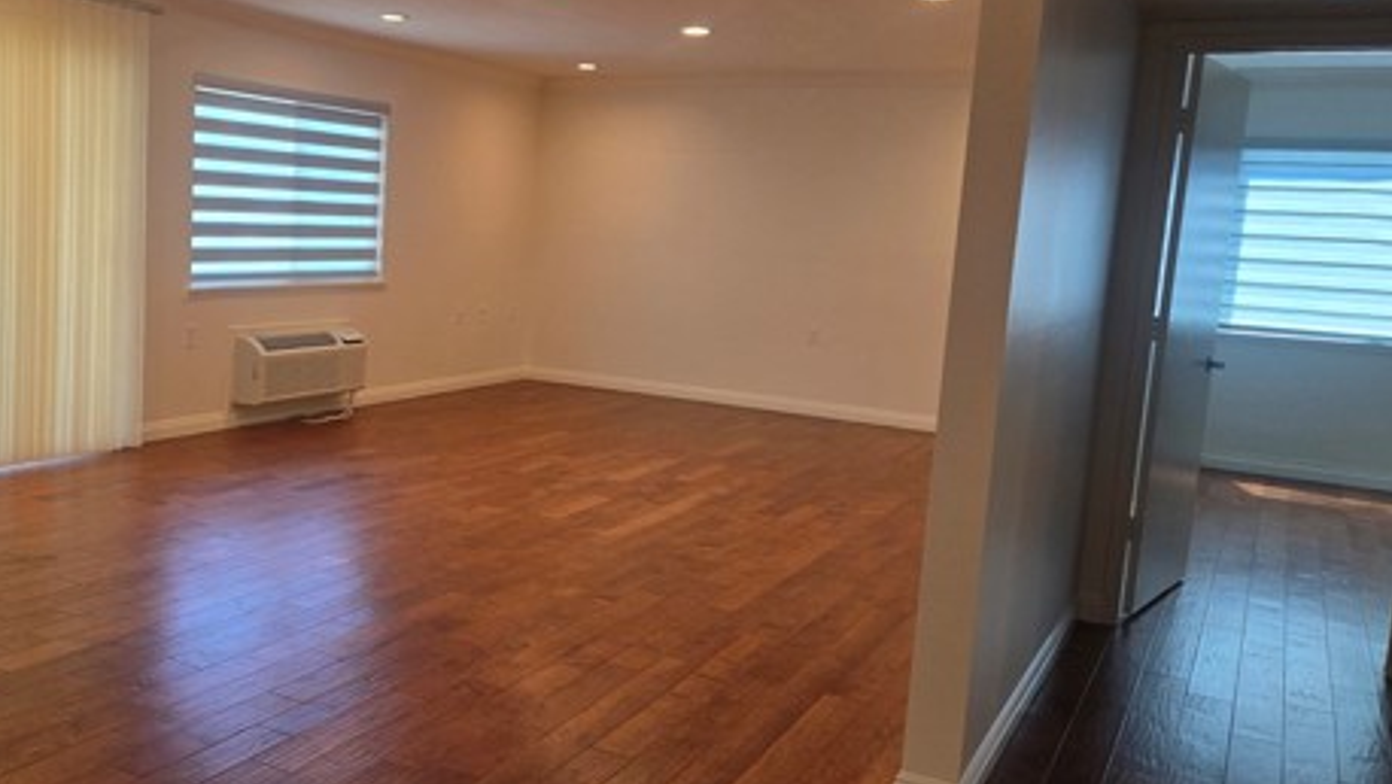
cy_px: 404
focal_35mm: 35
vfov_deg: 33.8
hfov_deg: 55.5
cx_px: 471
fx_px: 1292
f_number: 1.8
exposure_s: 1/120
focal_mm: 5.4
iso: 64
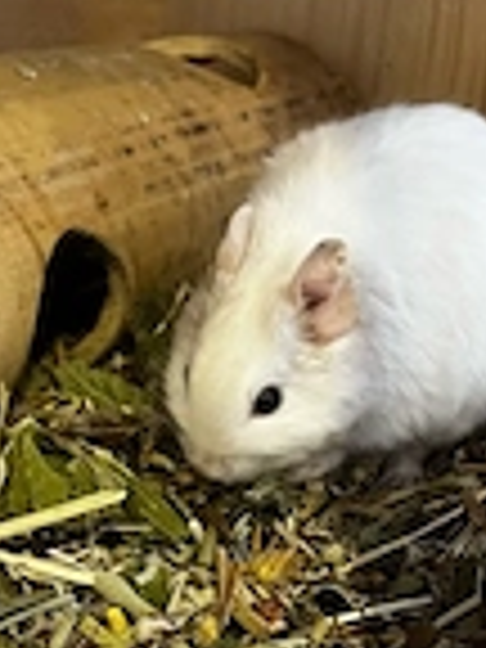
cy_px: 364
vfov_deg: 27.0
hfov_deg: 20.4
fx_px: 1348
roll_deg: -6.8
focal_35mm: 72
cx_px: 243
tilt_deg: -17.8
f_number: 1.6
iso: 640
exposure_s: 1/33
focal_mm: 5.1
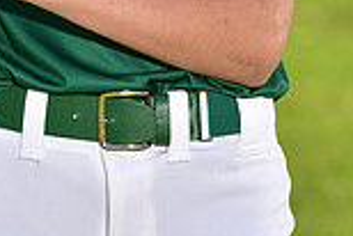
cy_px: -291
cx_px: 139
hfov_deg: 4.1
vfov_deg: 2.7
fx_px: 4986
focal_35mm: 508
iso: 100
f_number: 6.3
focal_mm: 135
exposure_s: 1/250
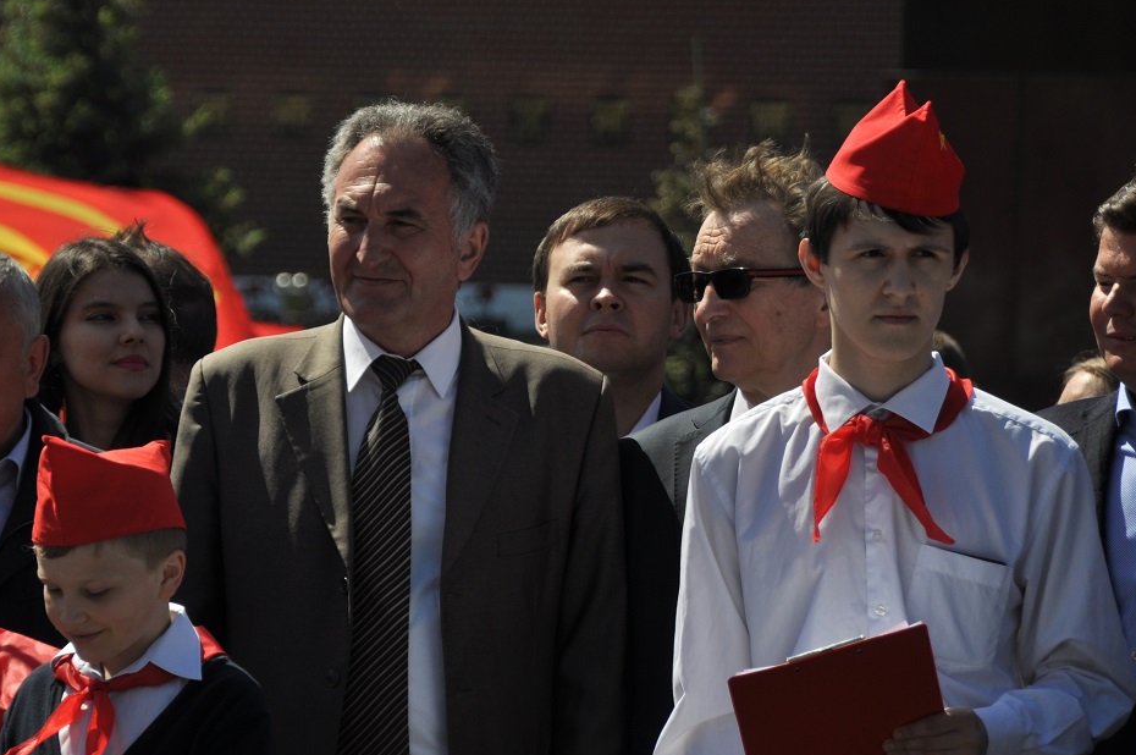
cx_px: 407
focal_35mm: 322
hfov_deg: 6.4
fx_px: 10140
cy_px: 318
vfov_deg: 4.3
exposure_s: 1/1000
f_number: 5.6
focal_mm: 155
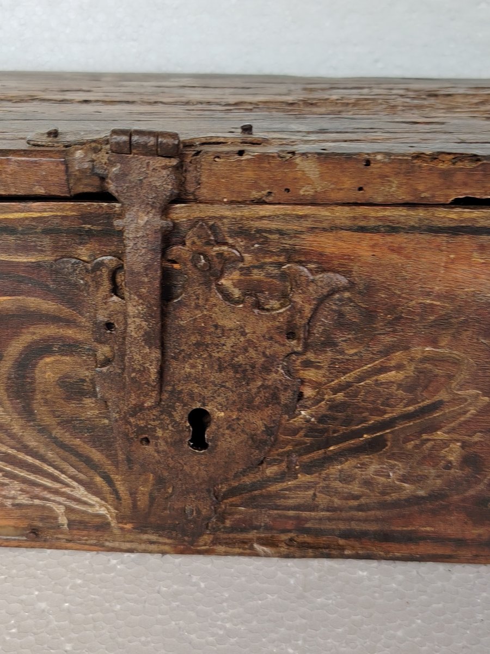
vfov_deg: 49.0
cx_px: 245
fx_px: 717
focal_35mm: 38
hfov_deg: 37.7
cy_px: 327
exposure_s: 1/25
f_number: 1.75
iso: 271
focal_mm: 5.25
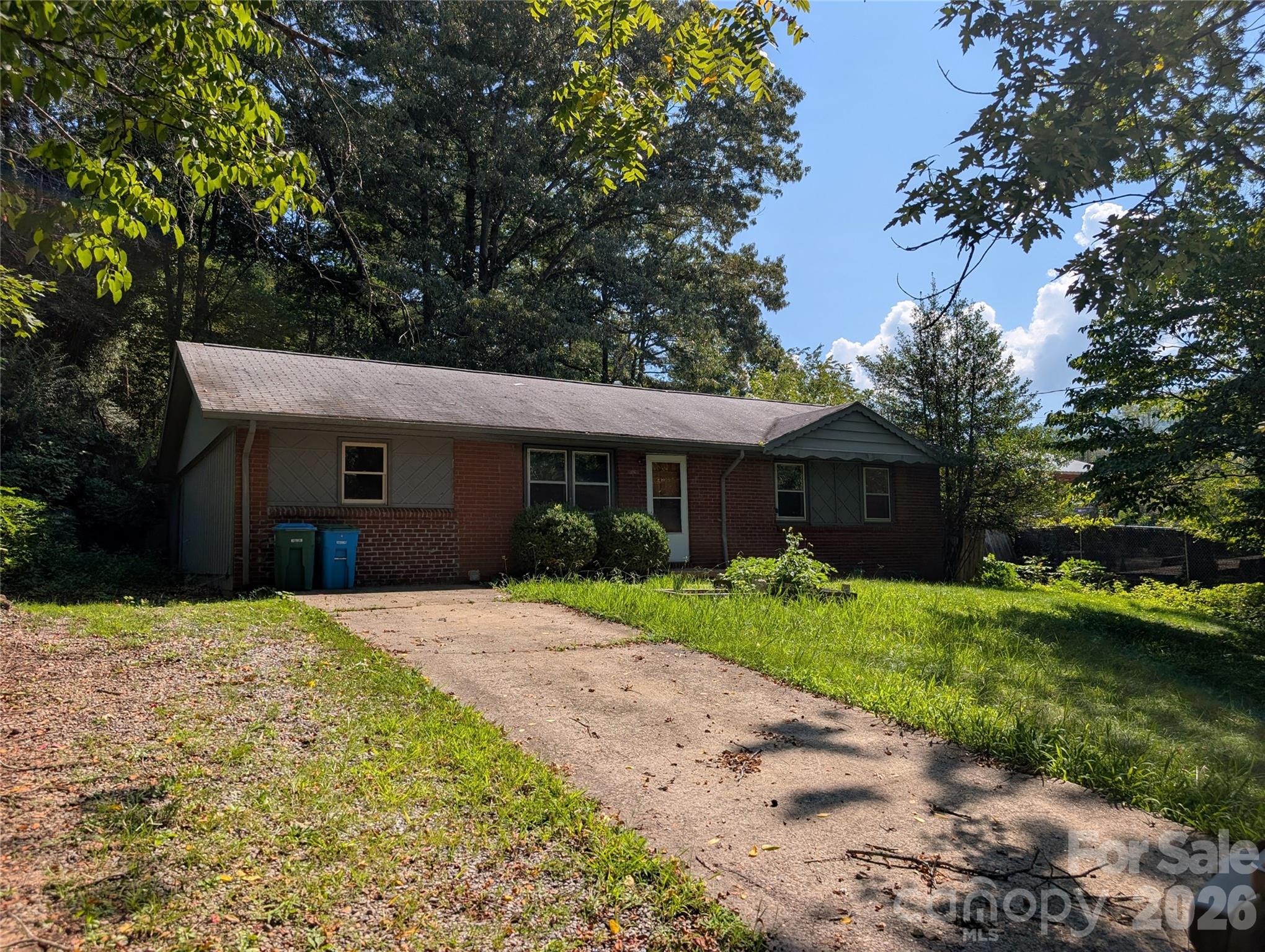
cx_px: 632
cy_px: 476
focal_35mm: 24
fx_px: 878
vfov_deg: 56.9
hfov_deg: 71.5
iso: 22
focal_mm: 6.9
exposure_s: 1/1541
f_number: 1.68
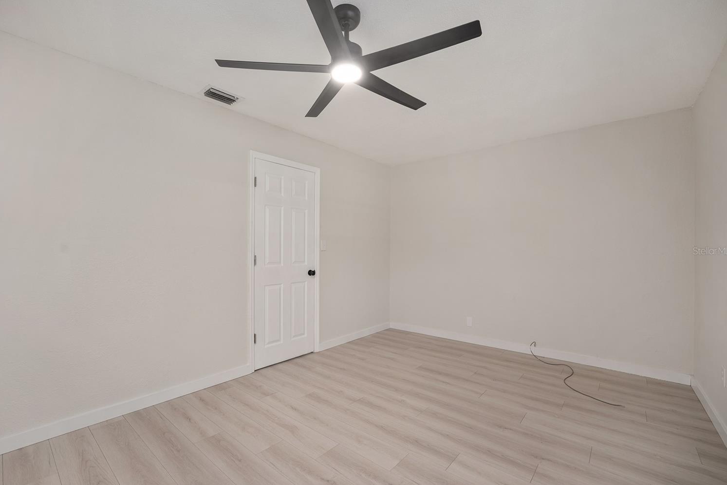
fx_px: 303
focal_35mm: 15
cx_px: 347
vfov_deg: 77.3
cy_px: 251
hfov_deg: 100.3
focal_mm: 14
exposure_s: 1/3
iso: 320
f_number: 7.1
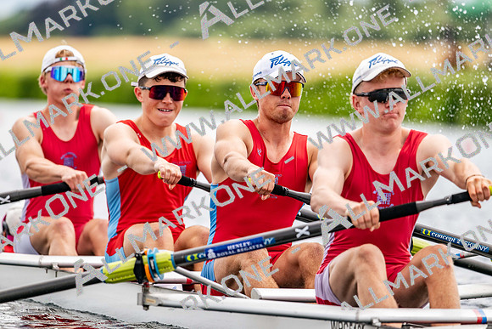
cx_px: 246
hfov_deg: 5.2
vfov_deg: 3.4
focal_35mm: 400
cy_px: 164
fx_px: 5468
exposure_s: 1/2500
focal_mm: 400
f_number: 4.5
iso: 360
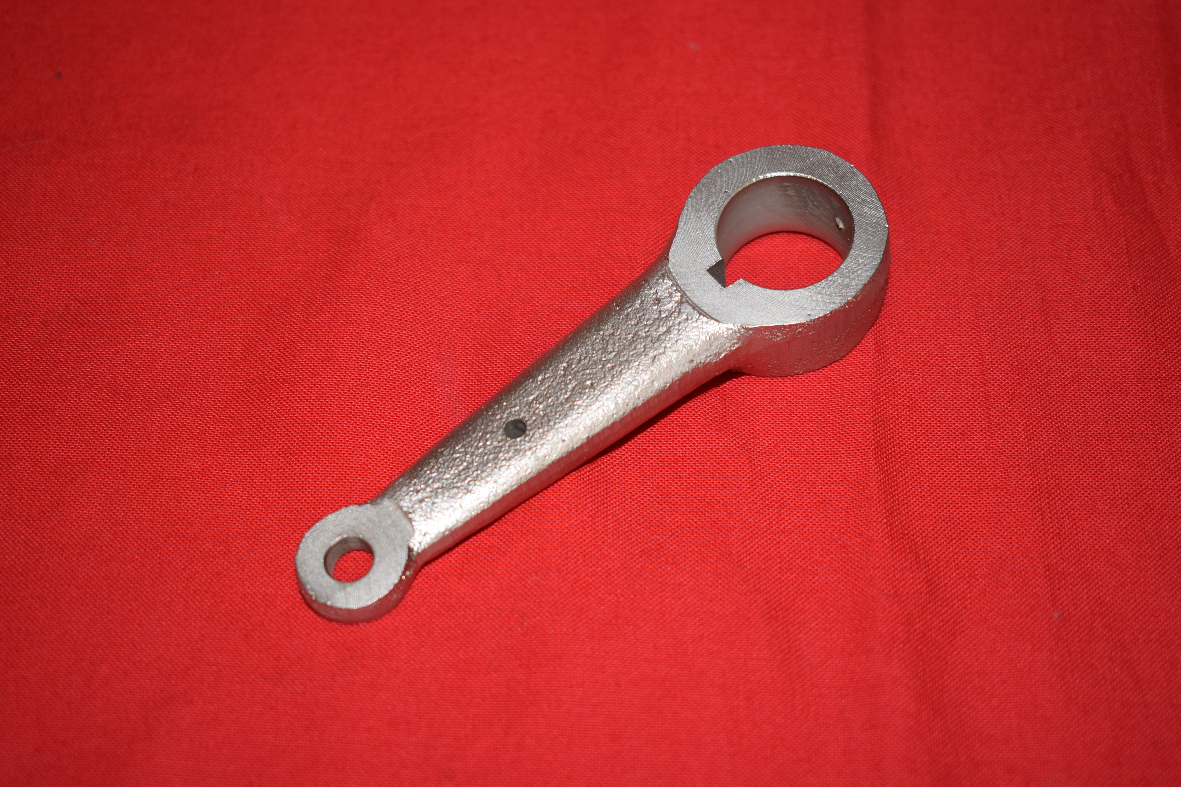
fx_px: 2001
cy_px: 396
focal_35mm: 61
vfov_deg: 22.3
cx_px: 593
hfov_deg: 32.9
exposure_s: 1/60
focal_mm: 40
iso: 250
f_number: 4.8
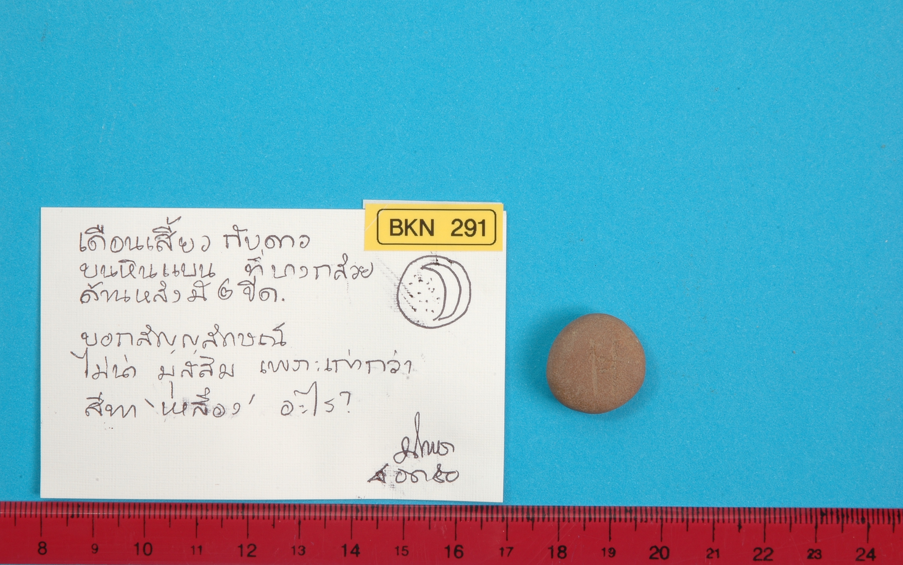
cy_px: 270
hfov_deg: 19.5
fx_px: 2633
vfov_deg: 12.2
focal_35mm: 107
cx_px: 452
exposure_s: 1/10
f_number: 29
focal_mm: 70
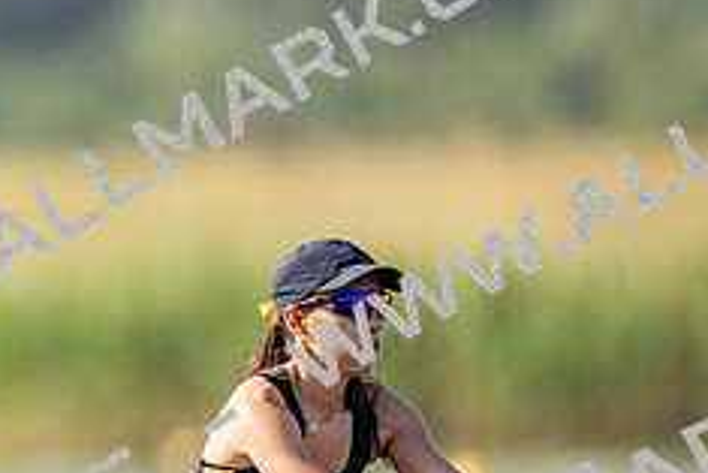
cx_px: 66
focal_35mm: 1479
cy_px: 438
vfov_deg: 0.9
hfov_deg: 1.4
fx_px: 29104
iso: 200
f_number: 4
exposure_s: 1/2500
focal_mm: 600
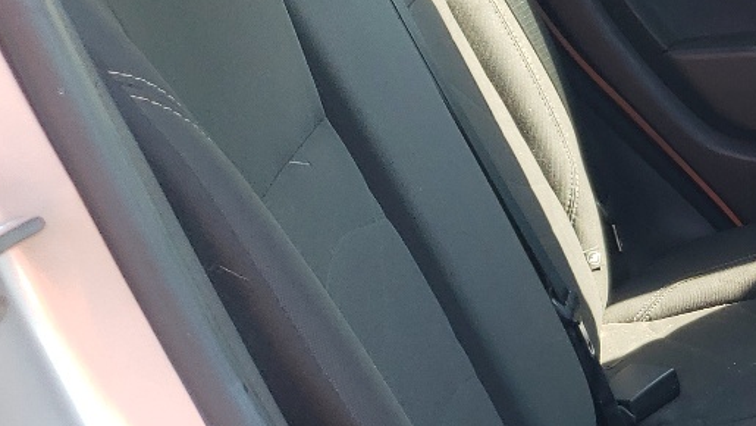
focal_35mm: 88
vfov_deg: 13.7
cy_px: 358
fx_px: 1765
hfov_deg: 21.2
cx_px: 1057
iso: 50
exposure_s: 1/208
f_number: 1.5
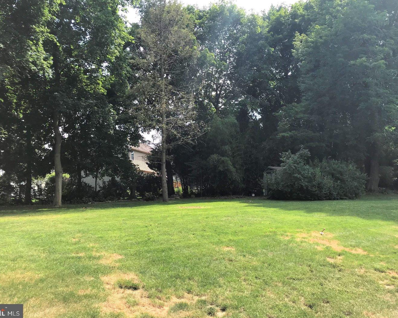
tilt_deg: +9.3
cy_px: 158
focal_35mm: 30
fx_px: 353
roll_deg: +1.9
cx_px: 188
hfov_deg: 58.7
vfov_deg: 48.5
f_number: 1.8
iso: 20
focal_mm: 3.99
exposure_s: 1/567
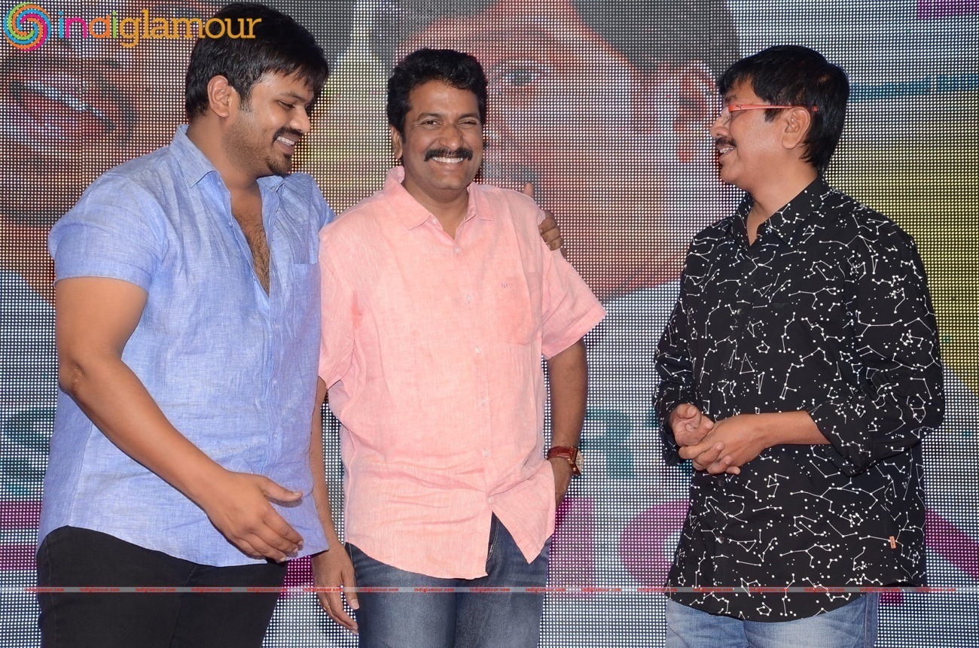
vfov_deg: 14.6
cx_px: 490
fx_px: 2524
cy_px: 324
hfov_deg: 22.0
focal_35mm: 93
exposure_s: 1/125
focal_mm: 62
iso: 400
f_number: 6.3
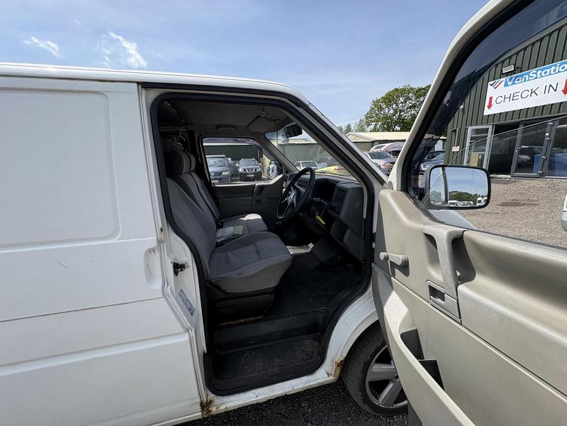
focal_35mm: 14
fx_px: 229
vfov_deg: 85.7
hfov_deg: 102.1
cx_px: 284
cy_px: 213
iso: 64
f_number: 2.2
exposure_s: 1/1020
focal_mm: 2.22
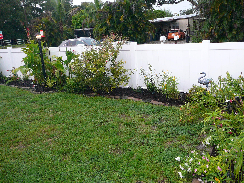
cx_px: 122
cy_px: 92
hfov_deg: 52.6
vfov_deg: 40.7
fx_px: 247
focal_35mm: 35
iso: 100
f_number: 2.8
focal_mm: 5.2
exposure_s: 1/30
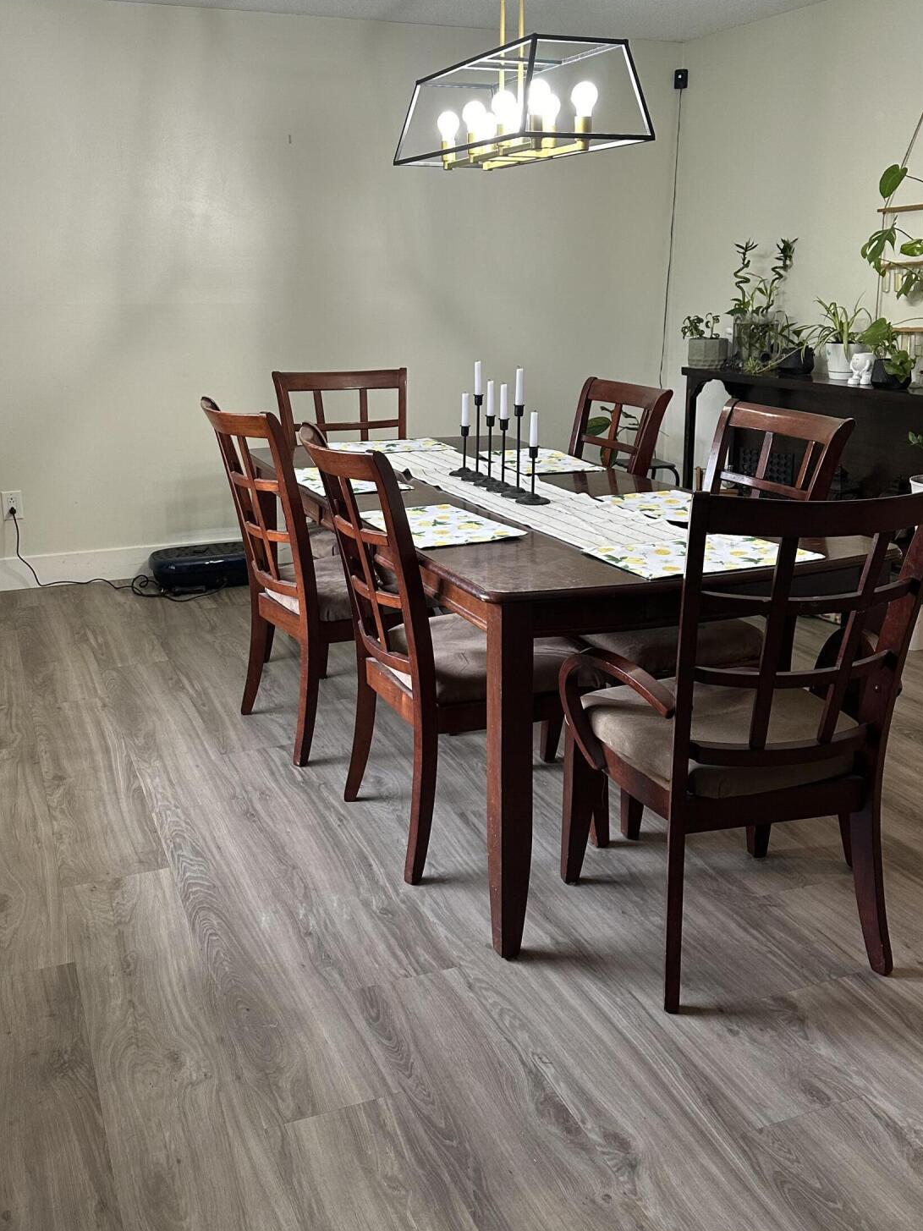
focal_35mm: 33
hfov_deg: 42.9
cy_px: 501
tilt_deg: -10.8
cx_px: 431
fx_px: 1173
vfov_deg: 55.0
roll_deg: -1.2
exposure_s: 1/120
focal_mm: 6.86
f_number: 1.78
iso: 200
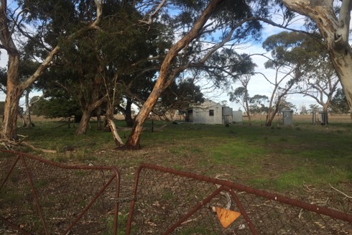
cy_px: 100
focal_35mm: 32
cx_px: 185
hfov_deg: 58.7
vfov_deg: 41.0
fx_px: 313
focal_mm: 4.15
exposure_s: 1/719
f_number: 2.2
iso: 32
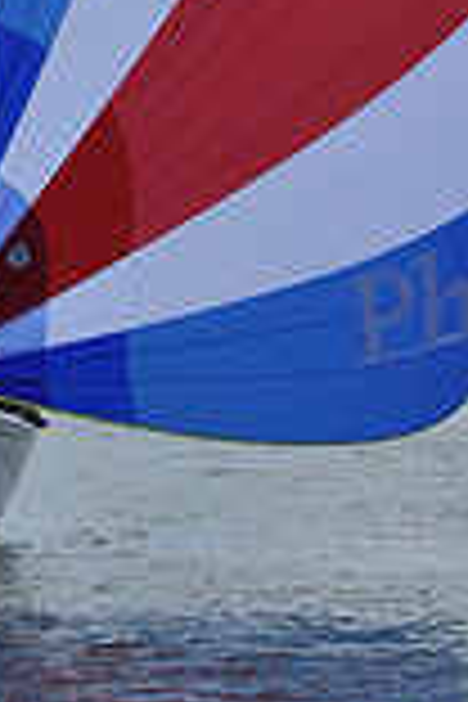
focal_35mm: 261
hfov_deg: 5.3
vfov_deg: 7.7
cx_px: 119
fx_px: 5089
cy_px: -378
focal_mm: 70
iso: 320
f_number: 11
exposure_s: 1/1000
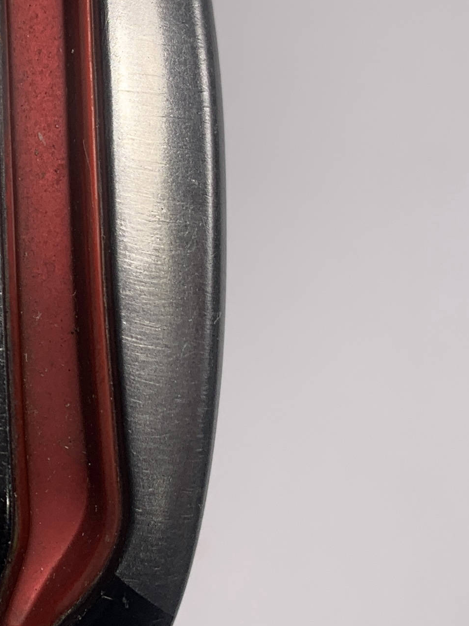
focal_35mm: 82
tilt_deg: -65.3
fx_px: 1481
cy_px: 283
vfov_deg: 23.8
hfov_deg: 16.4
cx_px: -242
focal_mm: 4.25
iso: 25
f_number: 1.8
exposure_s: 1/333
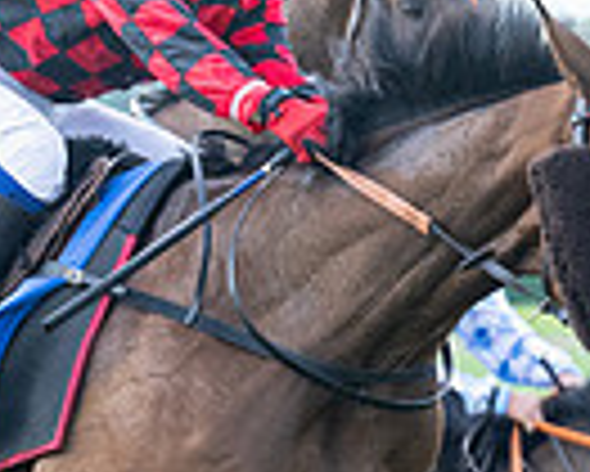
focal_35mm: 481
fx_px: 8405
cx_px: 57
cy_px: 348
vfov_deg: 3.2
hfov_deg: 4.0
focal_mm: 78
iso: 1000
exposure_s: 1/2500
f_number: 4
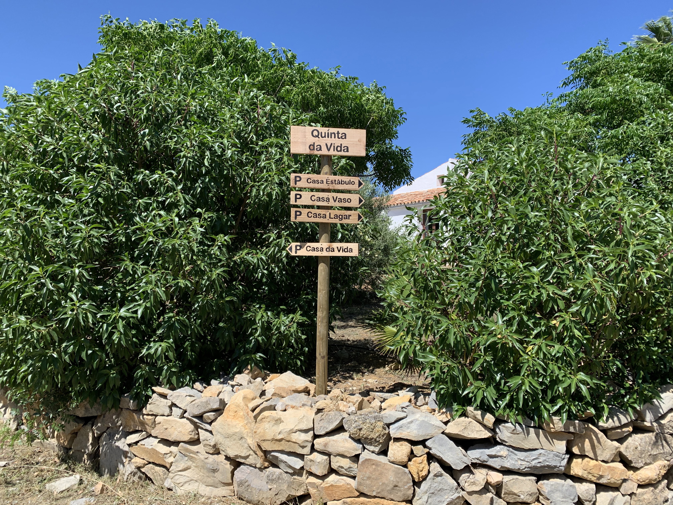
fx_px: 505
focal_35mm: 26
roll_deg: -0.4
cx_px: 336
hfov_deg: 67.3
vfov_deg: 53.1
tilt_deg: +1.3
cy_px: 252
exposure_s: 1/2033
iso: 25
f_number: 1.8
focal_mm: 4.25
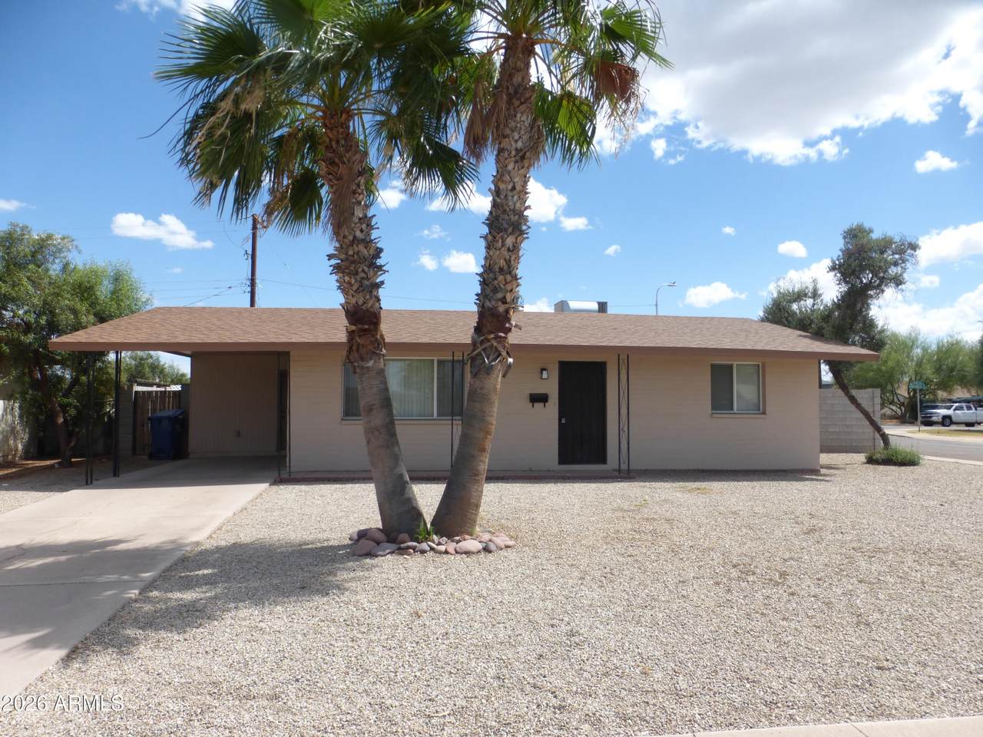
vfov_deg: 56.8
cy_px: 368
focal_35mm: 24
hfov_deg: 71.6
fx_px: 682
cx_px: 492
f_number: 4
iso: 100
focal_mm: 4.3
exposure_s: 1/800
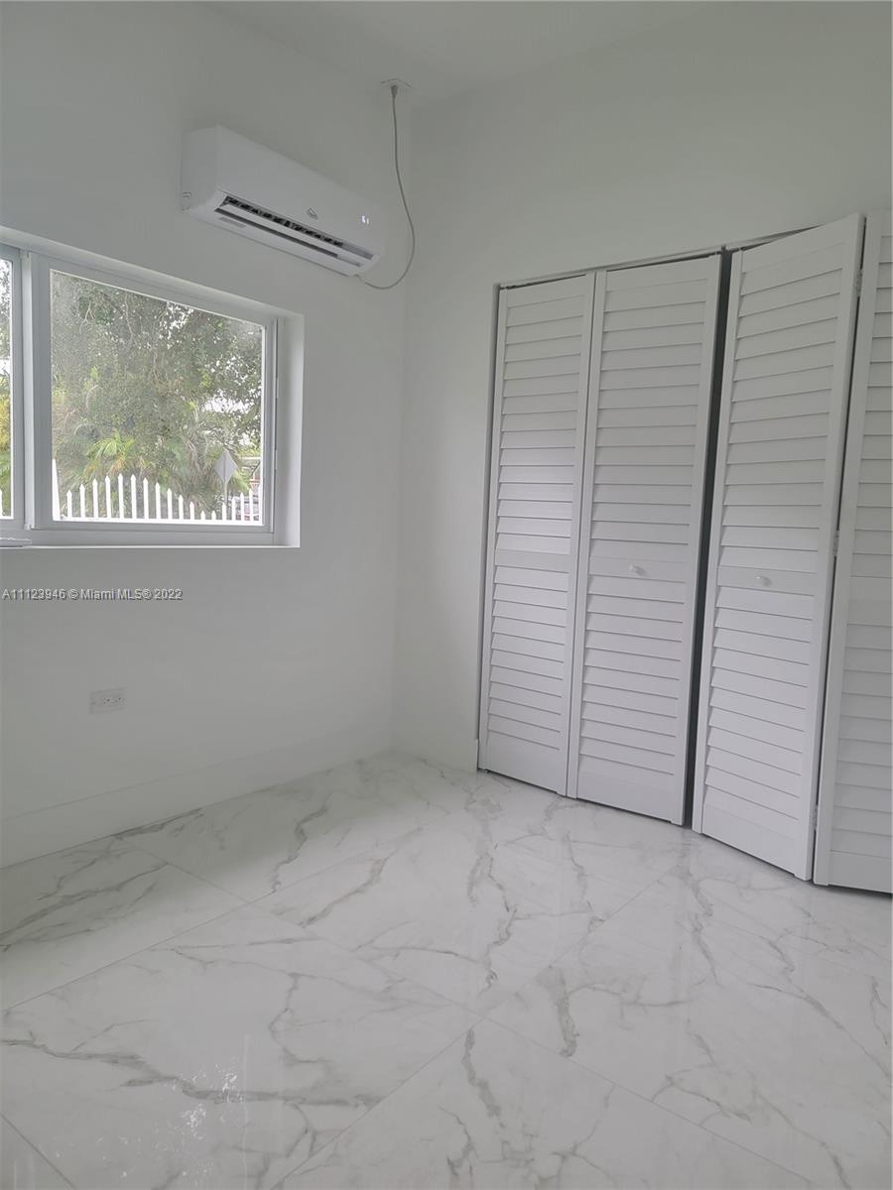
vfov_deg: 71.6
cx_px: 446
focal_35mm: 24
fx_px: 826
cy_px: 595
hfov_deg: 56.8
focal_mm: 6.7
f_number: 1.8
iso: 250
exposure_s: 1/39
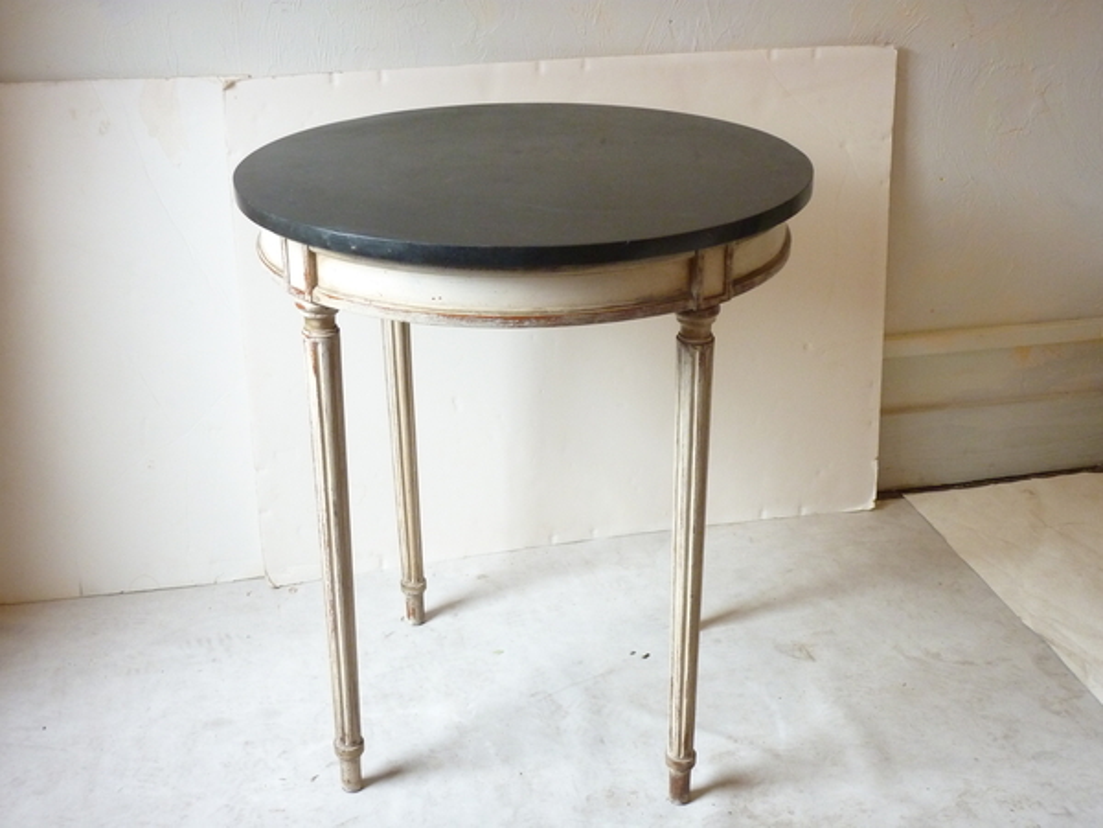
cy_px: 414
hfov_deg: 39.7
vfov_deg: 30.3
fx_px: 1529
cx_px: 552
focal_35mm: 48
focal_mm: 7.9
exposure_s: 1/30
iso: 400
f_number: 3.8
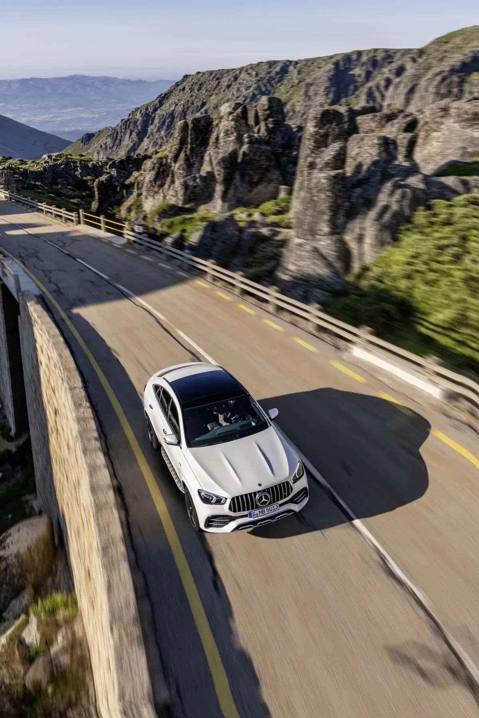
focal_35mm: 31
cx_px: 240
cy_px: 359
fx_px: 619
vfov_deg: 60.3
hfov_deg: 42.3
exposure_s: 1/160
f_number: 11
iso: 100
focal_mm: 31
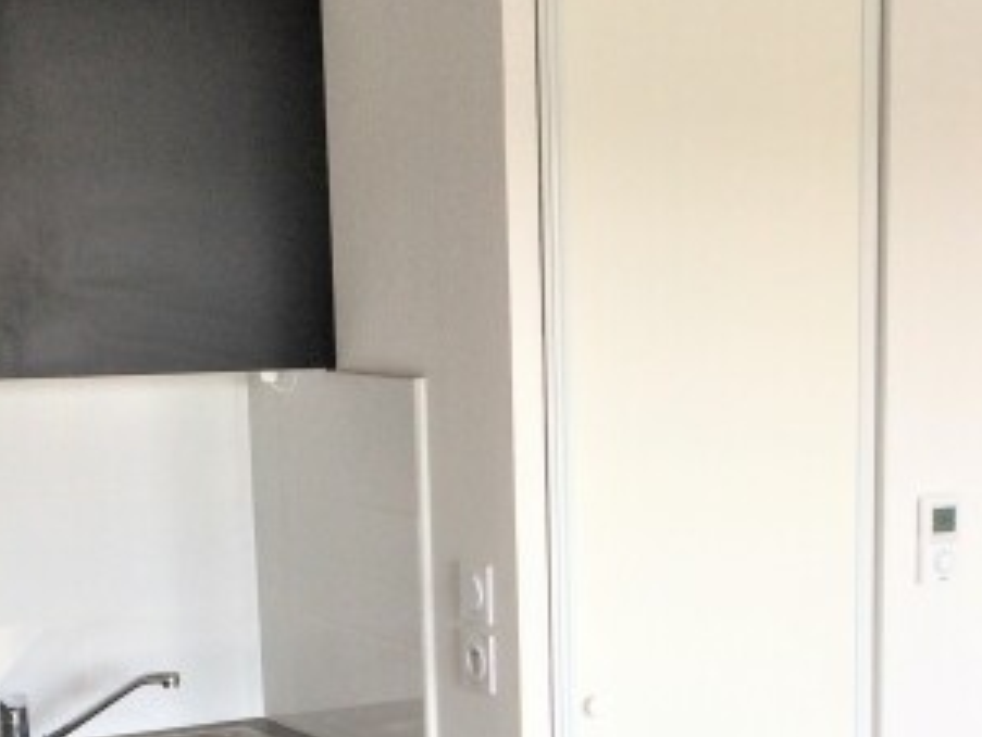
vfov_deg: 18.6
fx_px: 2185
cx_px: 721
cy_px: 750
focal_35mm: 77
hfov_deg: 25.1
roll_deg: +0.4
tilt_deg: -13.1
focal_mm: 4.15
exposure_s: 1/168
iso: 32
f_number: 2.2
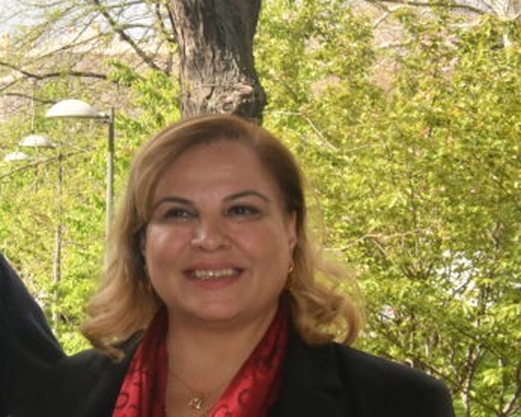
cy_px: 172
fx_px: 1542
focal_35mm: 100
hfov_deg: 17.4
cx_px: -242
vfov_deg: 15.4
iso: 1250
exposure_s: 1/125
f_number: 22
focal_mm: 36
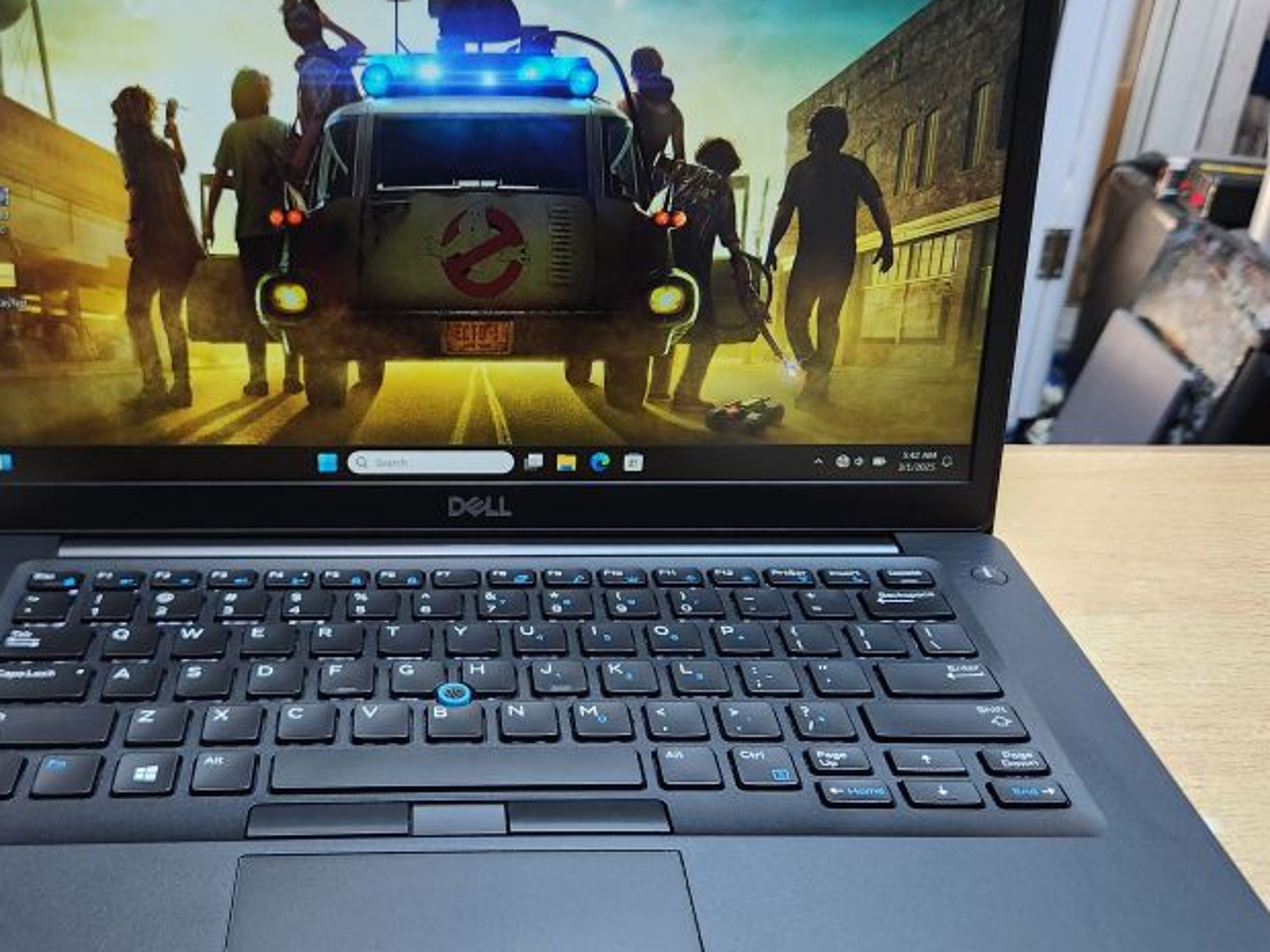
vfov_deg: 37.7
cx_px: 451
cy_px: 493
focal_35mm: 38
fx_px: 1394
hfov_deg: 48.4
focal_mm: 5.4
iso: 320
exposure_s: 1/100
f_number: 1.8
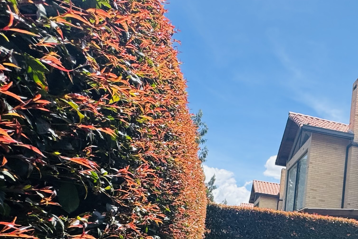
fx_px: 388
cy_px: 243
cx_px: 357
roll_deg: -5.9
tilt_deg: +2.3
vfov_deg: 31.5
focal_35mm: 39
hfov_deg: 42.8
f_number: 2.2
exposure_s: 1/804
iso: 50
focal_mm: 2.22
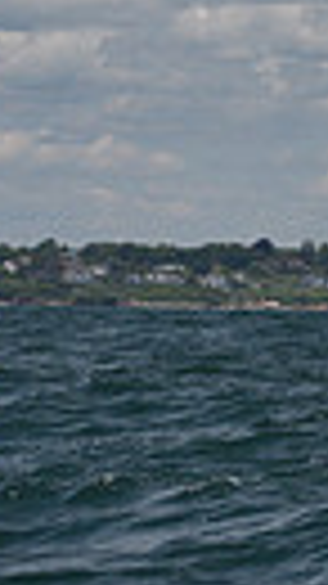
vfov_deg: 6.1
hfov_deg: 3.3
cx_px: 1272
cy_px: 74
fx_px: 5434
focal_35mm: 351
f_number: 5.6
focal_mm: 75
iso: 200
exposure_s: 1/1000
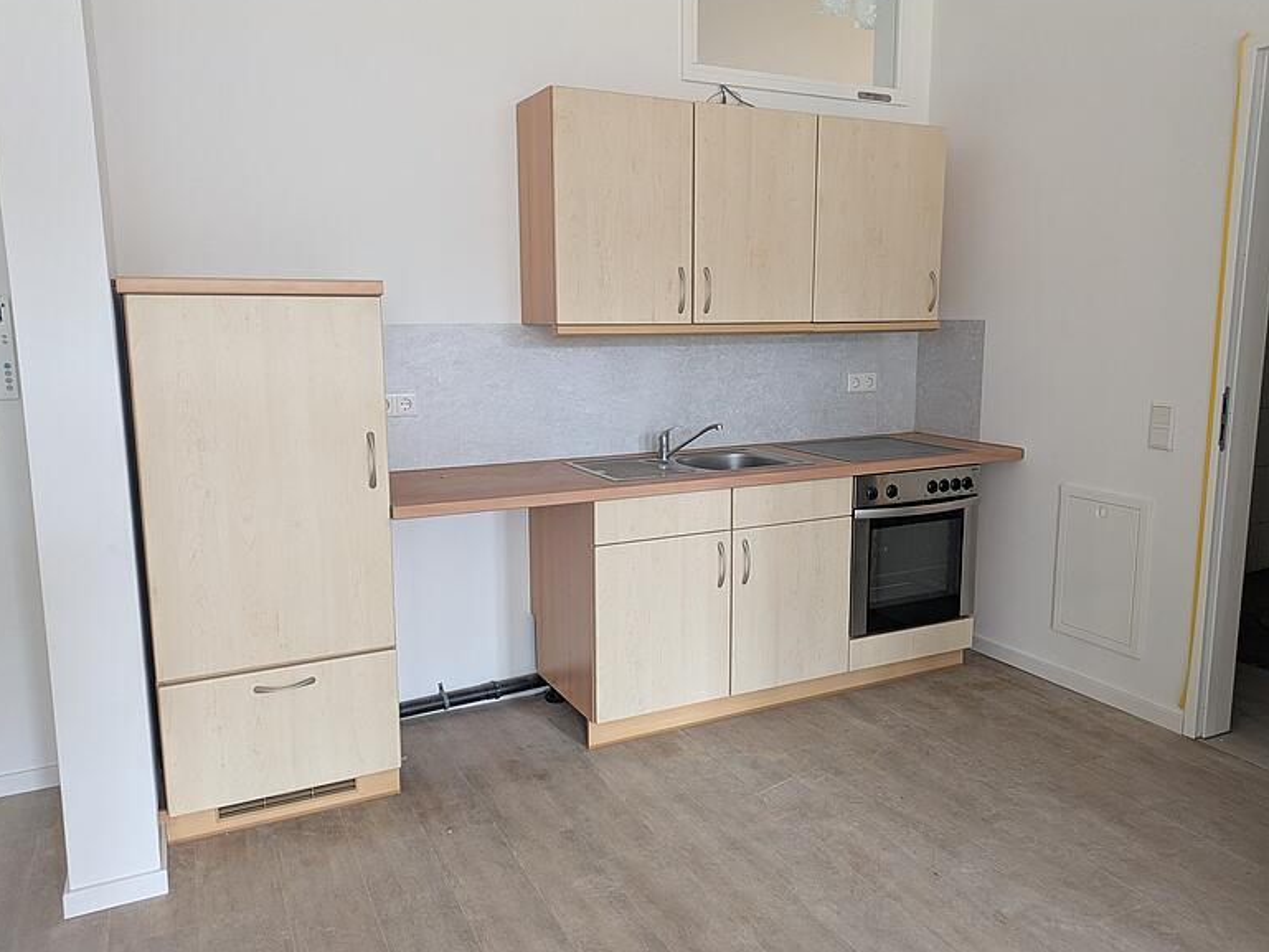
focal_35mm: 26
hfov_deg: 67.3
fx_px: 953
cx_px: 652
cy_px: 472
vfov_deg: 53.1
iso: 218
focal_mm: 5.43
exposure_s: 1/100
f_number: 1.89
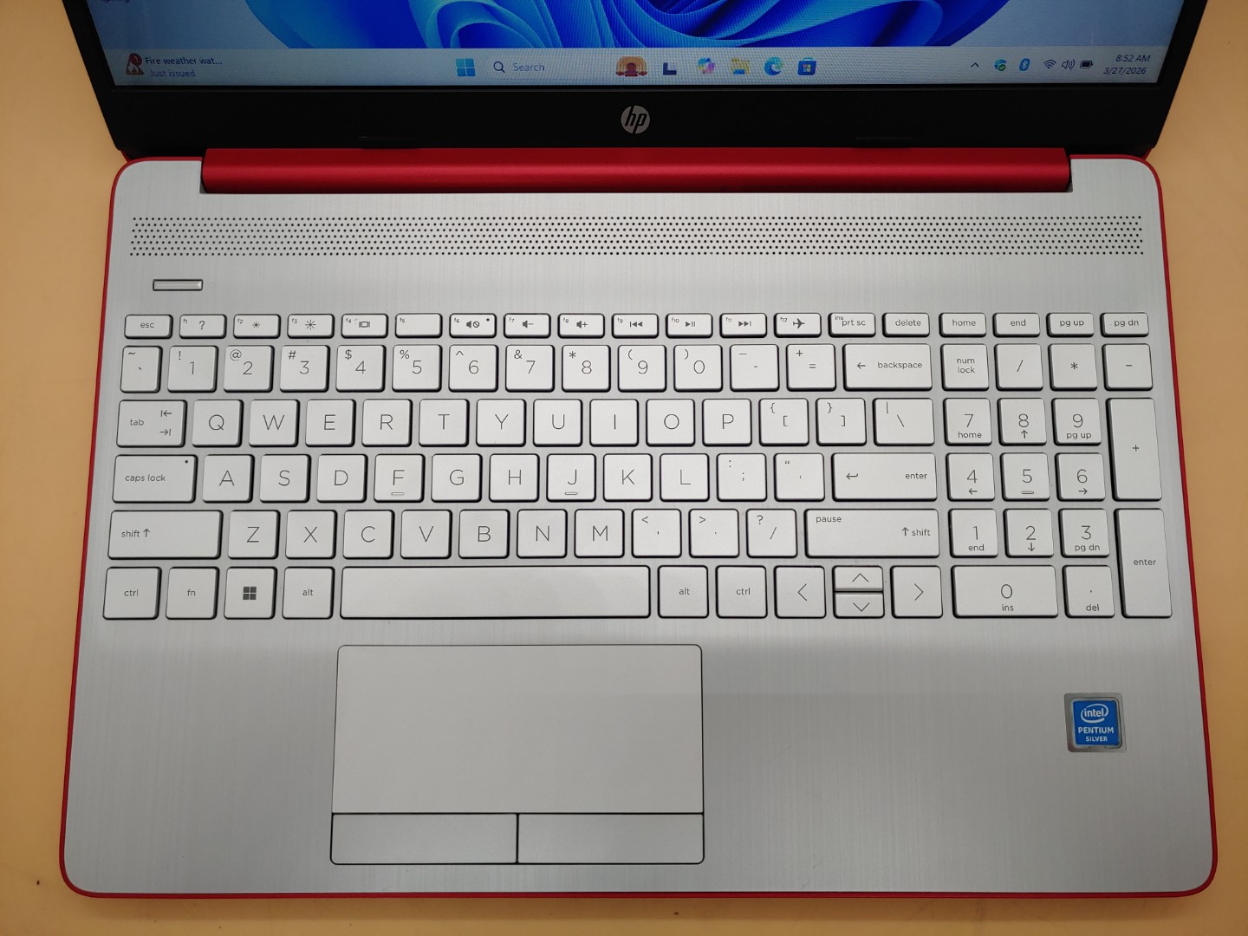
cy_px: 468
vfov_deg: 53.1
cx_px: 624
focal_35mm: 26
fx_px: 937
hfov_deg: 67.3
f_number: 1.8
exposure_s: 1/123
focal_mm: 4.36
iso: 50
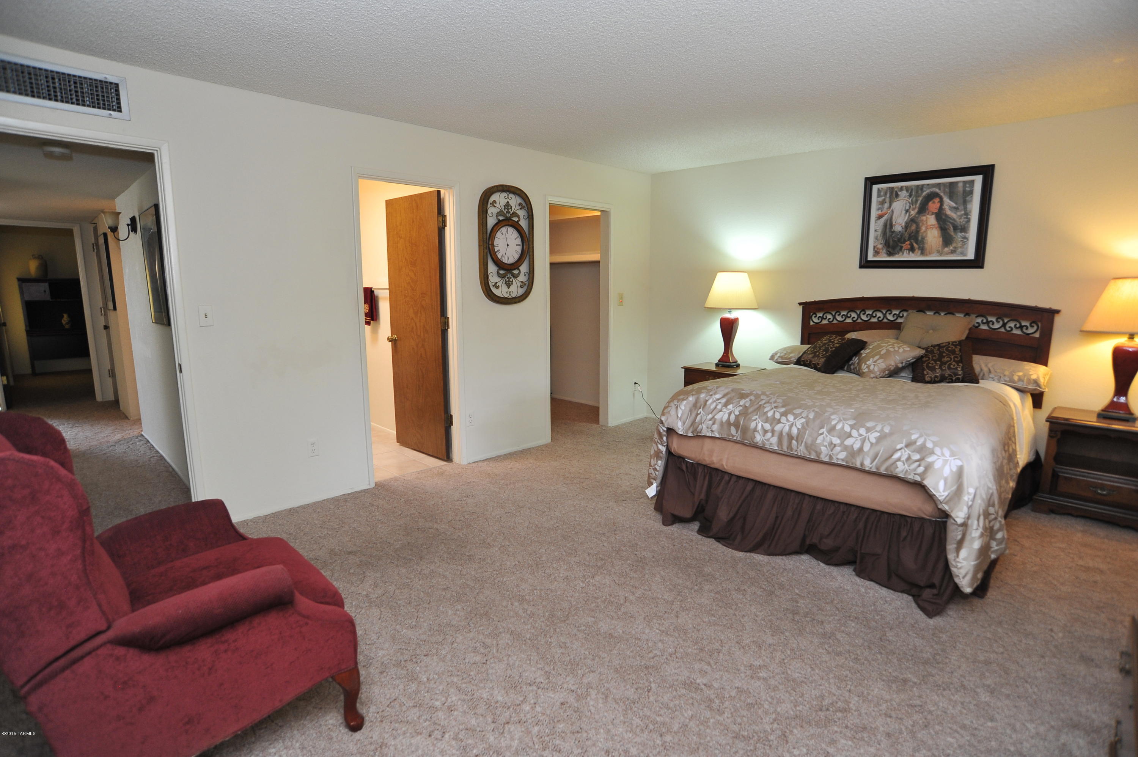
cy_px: 378
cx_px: 569
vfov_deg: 67.3
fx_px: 569
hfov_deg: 90.0
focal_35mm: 18
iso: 1000
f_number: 5.6
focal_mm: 18
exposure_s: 1/30
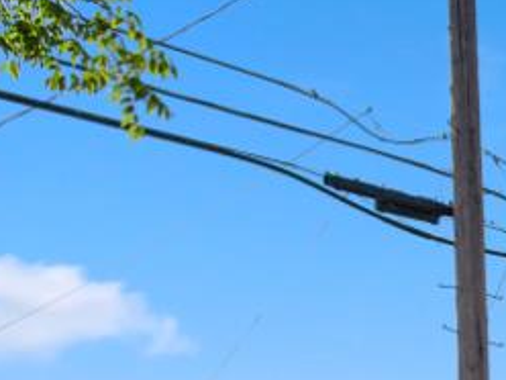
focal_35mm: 99
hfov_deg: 13.3
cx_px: 1292
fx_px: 1447
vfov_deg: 13.0
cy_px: 750
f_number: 9
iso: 250
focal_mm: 17
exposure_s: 1/160
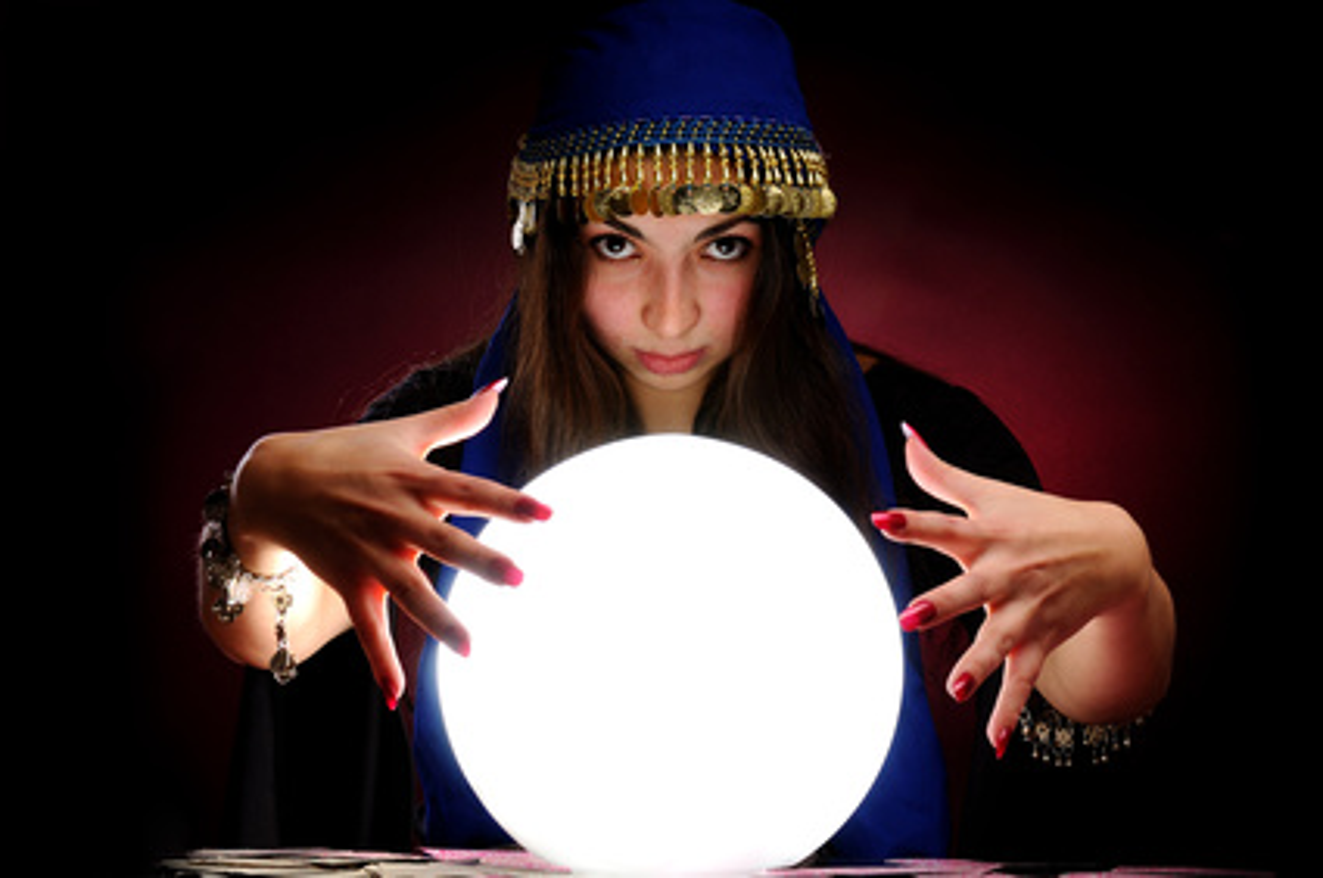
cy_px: 439
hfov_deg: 24.7
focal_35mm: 82
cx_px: 662
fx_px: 3027
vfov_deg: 16.5
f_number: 10
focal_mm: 55
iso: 100
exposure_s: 1/250
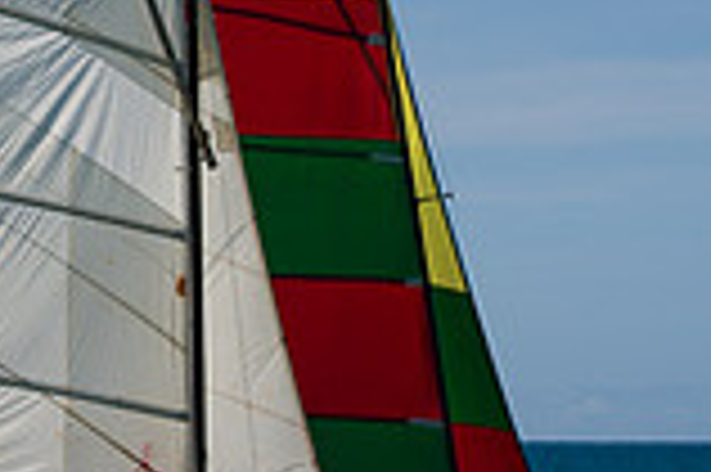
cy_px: 234
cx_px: -333
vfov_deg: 4.1
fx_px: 6649
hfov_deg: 6.1
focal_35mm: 337
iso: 100
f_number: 8
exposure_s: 1/1000
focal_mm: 92
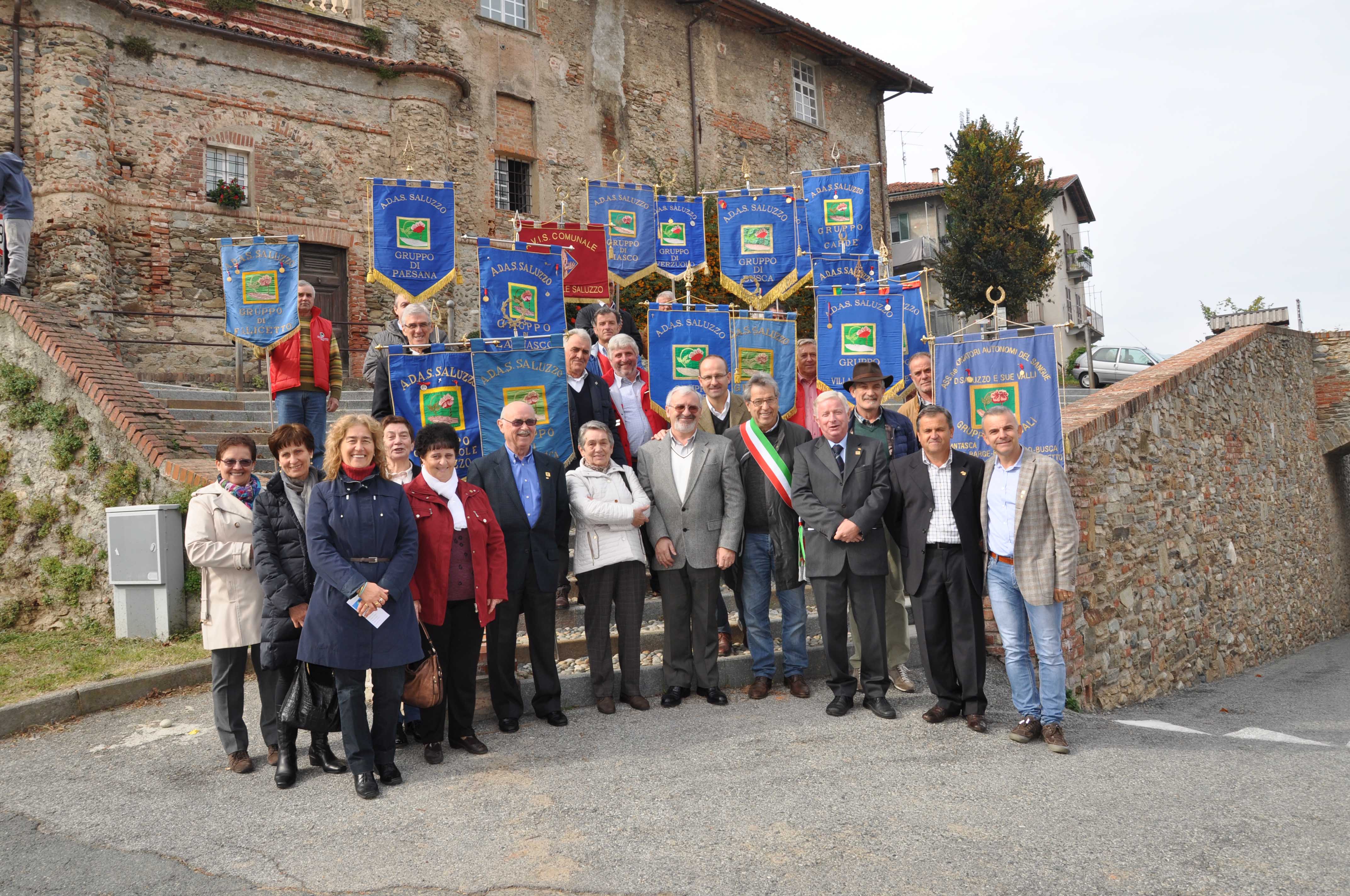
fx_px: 1011
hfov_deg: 67.4
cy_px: 448
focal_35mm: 27
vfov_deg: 47.8
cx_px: 675
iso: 200
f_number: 9
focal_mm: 18
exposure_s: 1/200
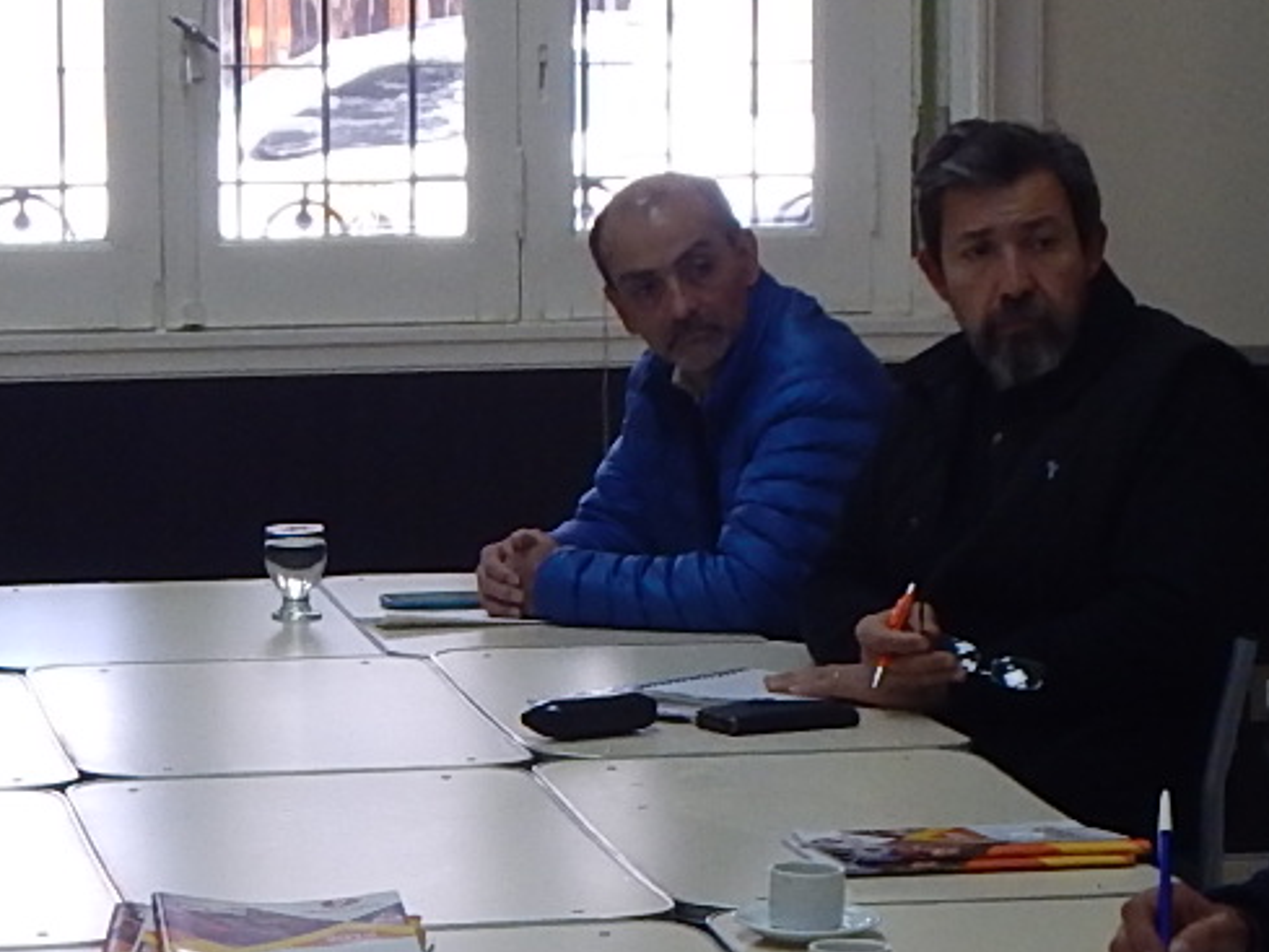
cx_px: 561
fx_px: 5280
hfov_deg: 13.7
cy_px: 677
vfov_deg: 10.3
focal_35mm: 144
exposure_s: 1/60
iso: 125
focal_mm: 5.6
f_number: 3.2
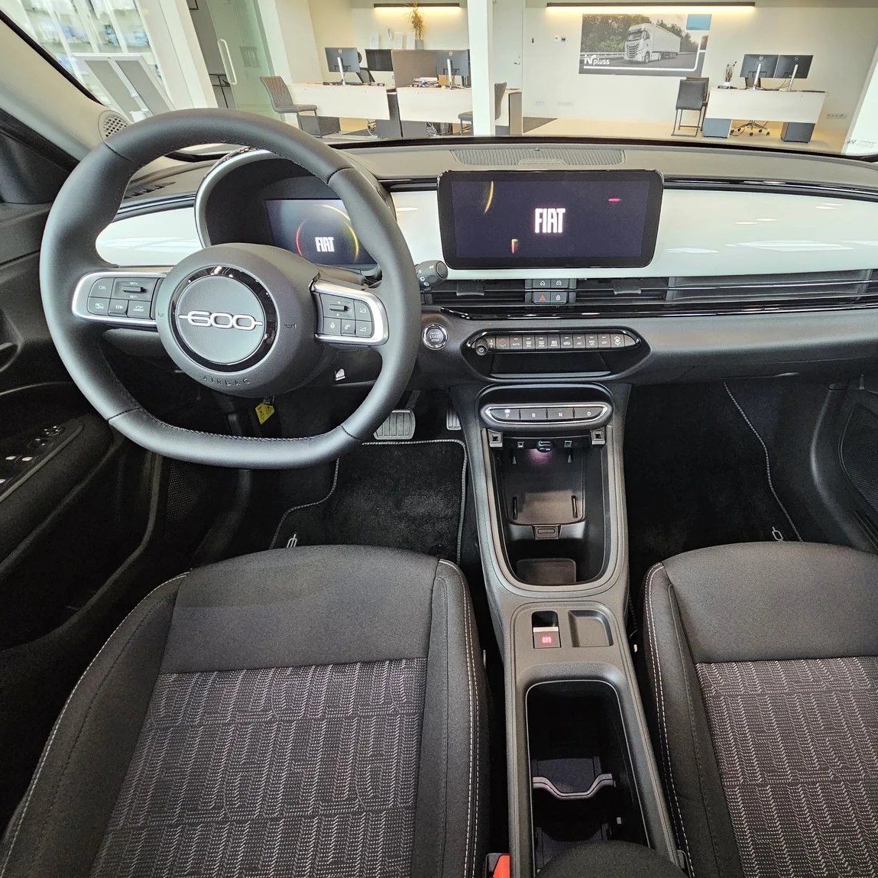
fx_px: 459
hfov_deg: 86.1
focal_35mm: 16
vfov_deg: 87.4
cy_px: 426
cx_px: 534
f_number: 2.2
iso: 500
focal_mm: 2.2
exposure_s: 1/70.8
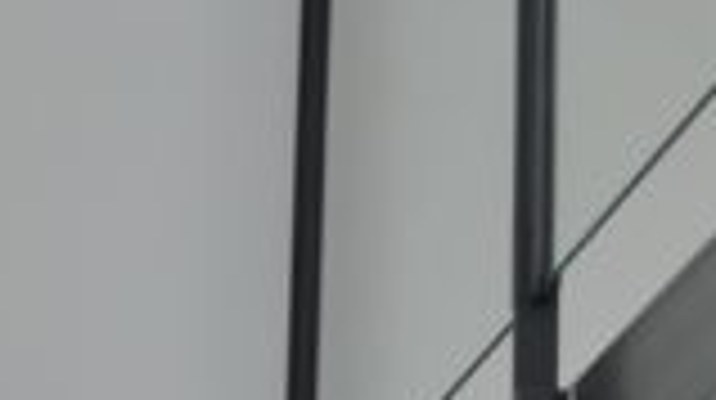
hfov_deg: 8.6
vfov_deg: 4.9
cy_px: -355
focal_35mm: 243
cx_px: 1270
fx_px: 4608
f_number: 6.3
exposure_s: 1/160
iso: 200
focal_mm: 24
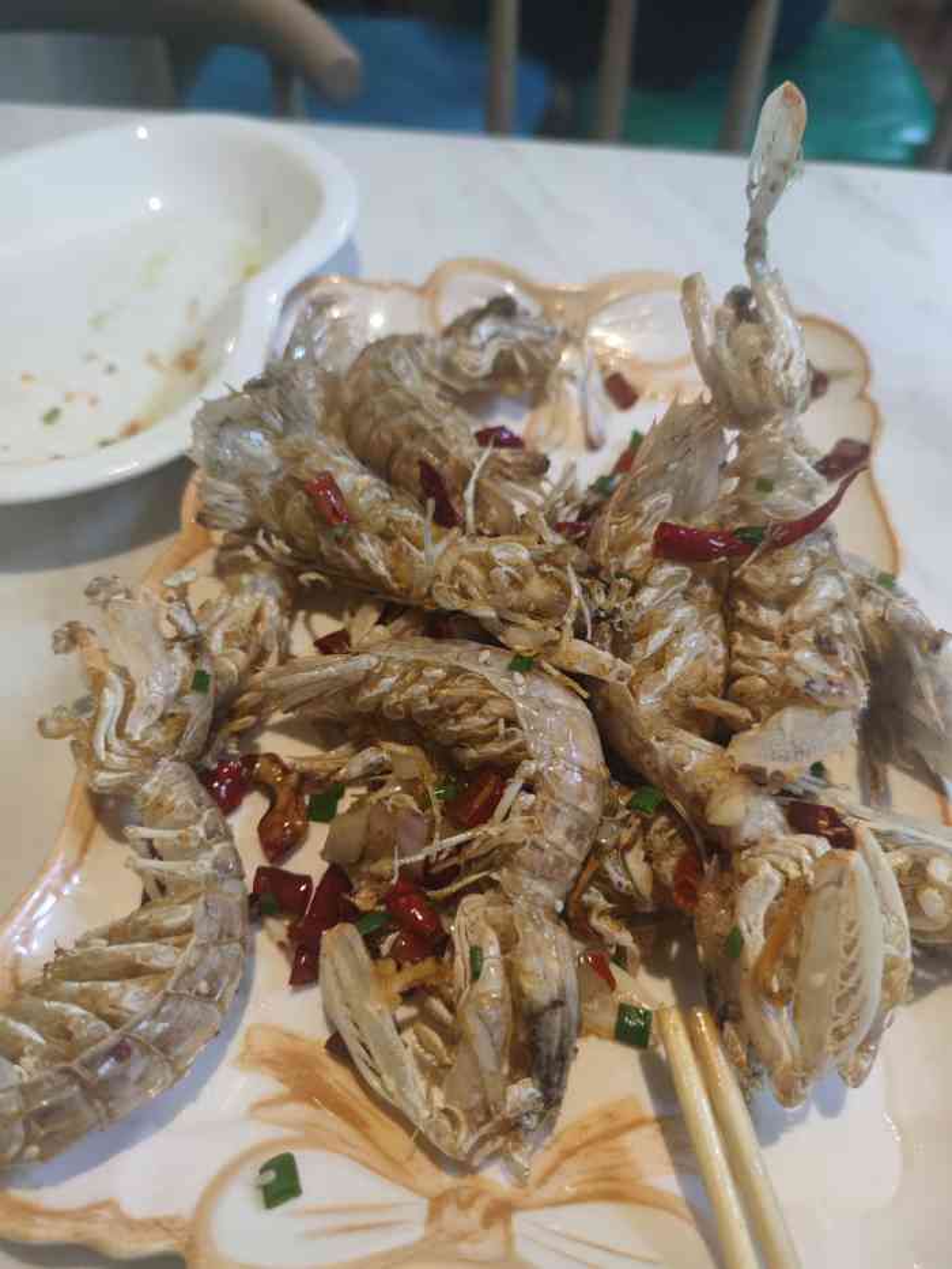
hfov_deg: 56.8
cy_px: 634
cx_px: 476
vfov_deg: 71.6
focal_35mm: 24
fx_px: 880
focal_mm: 6.72
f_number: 1.69
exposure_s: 1/100
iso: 287
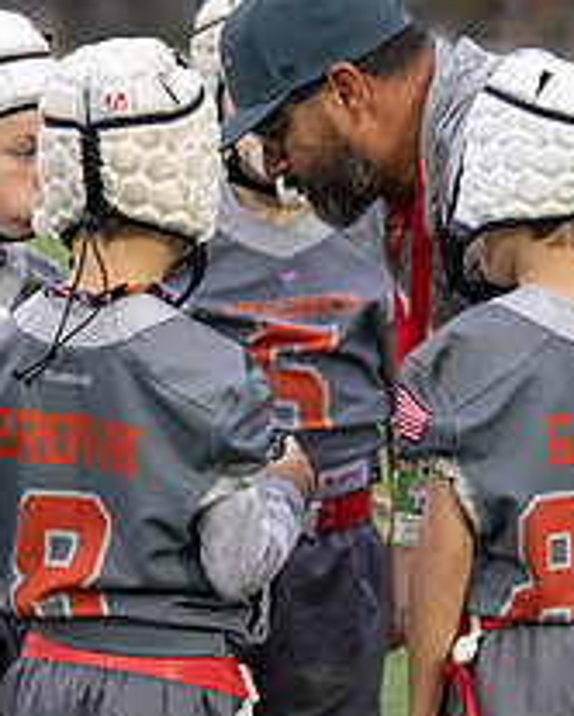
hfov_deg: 7.9
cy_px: 405
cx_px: 301
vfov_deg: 9.8
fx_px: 4177
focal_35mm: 197
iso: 800
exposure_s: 1/1000
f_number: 2.8
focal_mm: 70
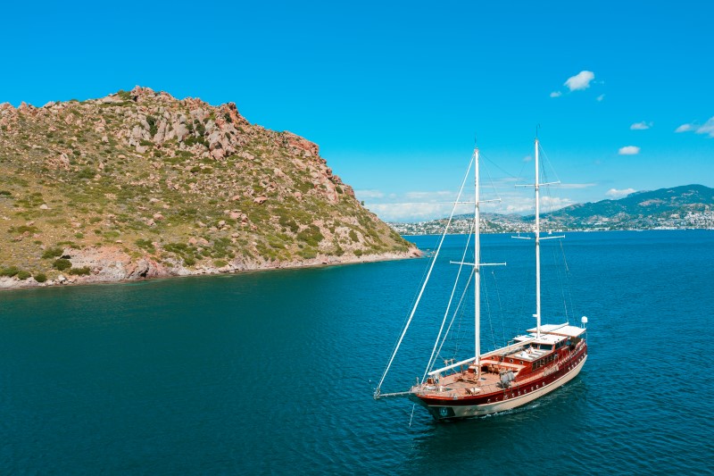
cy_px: 238
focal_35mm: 28
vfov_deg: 46.4
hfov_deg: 65.5
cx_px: 357
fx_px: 555
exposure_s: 1/320
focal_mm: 10.26
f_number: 5.6
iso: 100
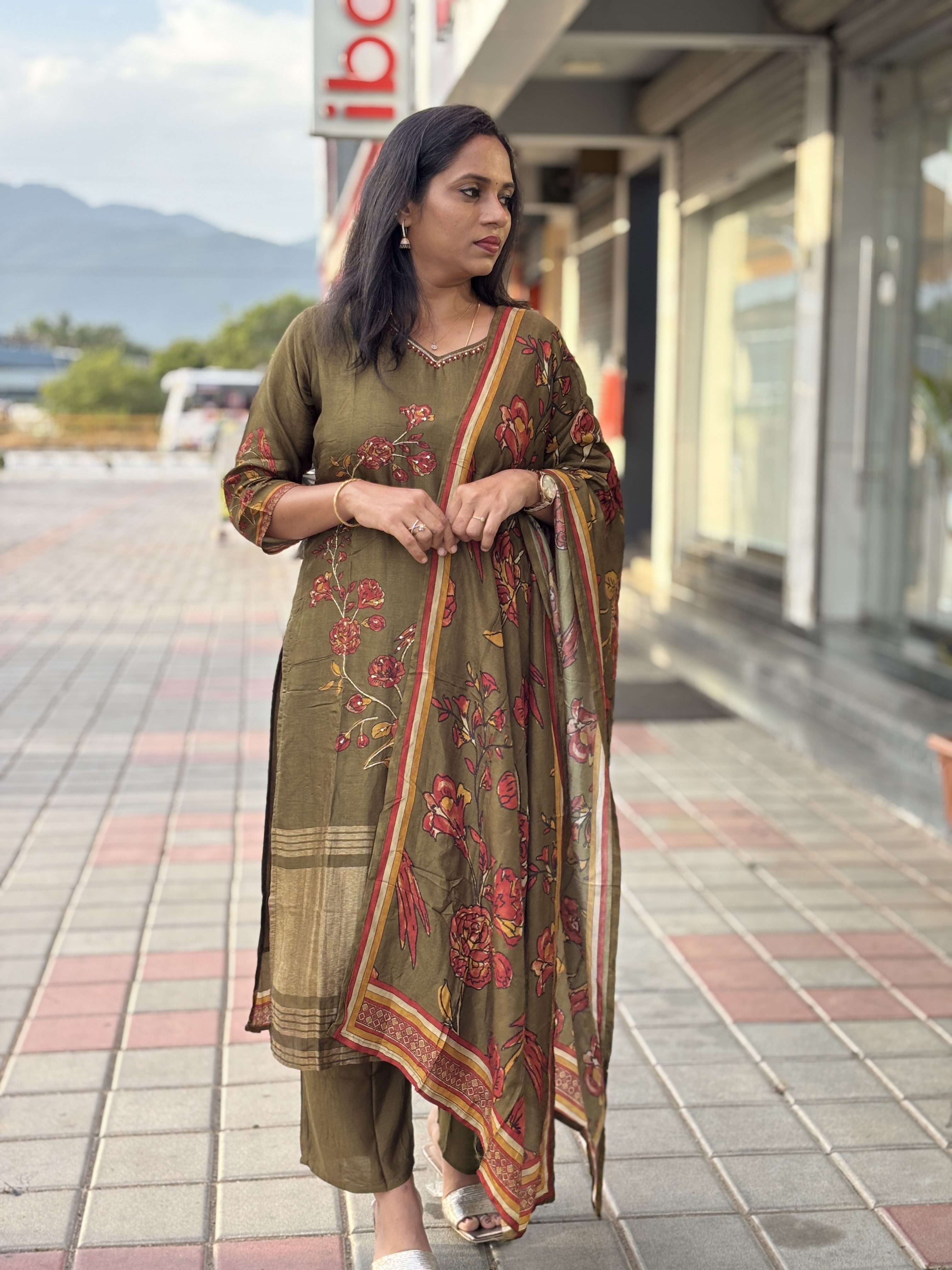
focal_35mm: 52
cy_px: 635
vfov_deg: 36.8
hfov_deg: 28.0
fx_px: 1907
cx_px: 476
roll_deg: -0.1
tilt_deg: -6.6
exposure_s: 1/396
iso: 32
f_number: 1.6
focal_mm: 5.96
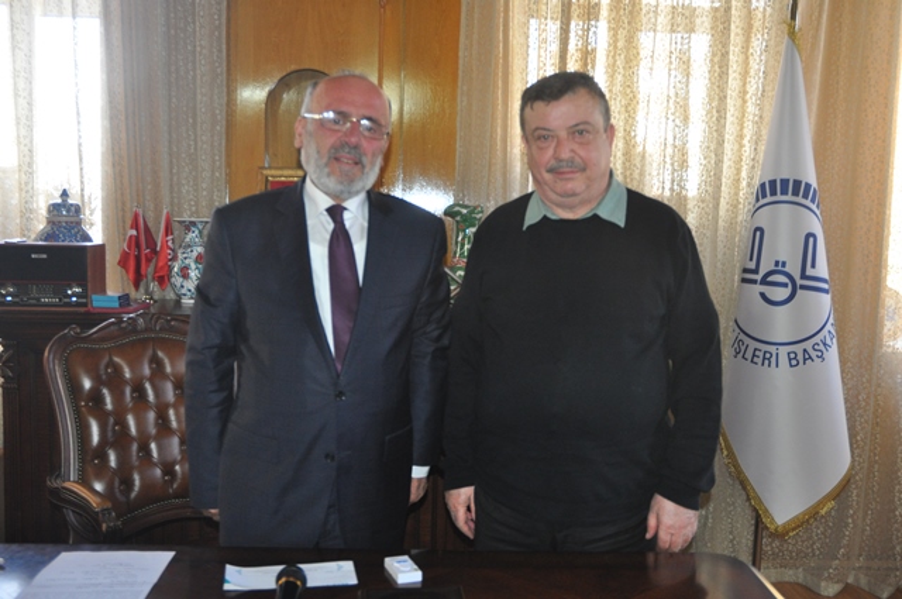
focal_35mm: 36
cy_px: 300
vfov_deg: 36.8
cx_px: 451
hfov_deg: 53.2
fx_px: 901
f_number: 3.8
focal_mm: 24
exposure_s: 1/60
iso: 800
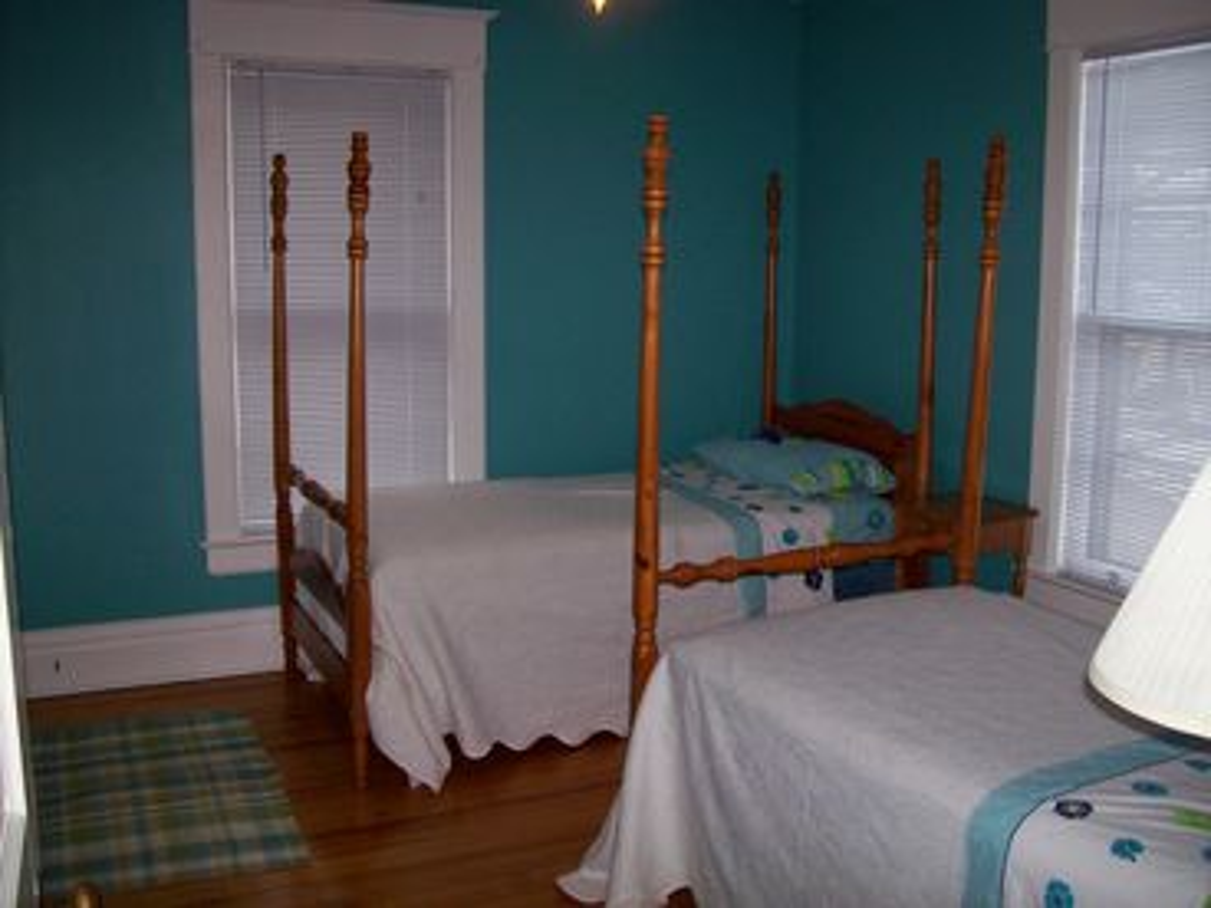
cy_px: 454
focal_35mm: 36
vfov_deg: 39.7
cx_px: 606
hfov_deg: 51.4
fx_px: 1259
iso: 80
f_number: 2.7
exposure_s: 1/64
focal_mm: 6
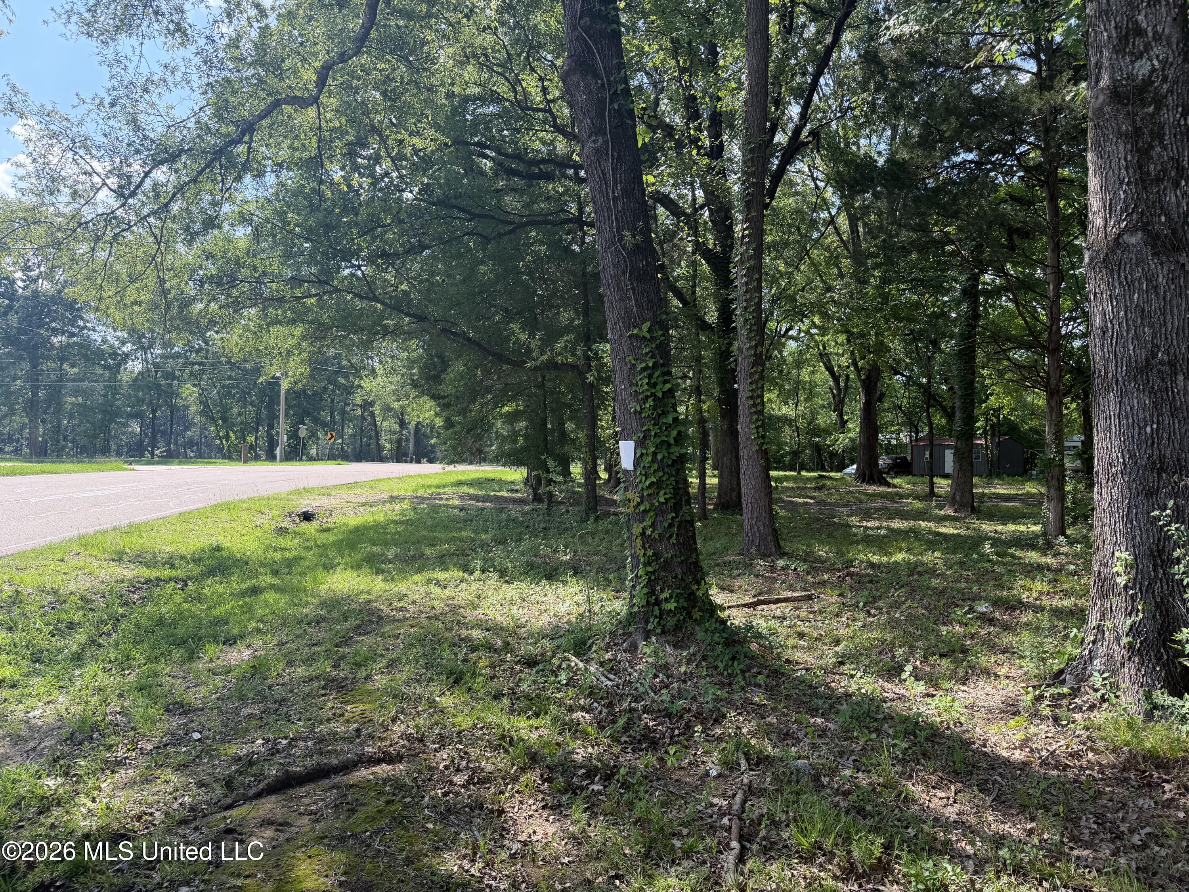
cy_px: 446
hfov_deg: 71.6
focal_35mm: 24
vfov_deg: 56.8
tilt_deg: +0.2
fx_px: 824
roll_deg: -0.4
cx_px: 594
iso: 100
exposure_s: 1/1018
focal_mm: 6.76
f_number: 1.78
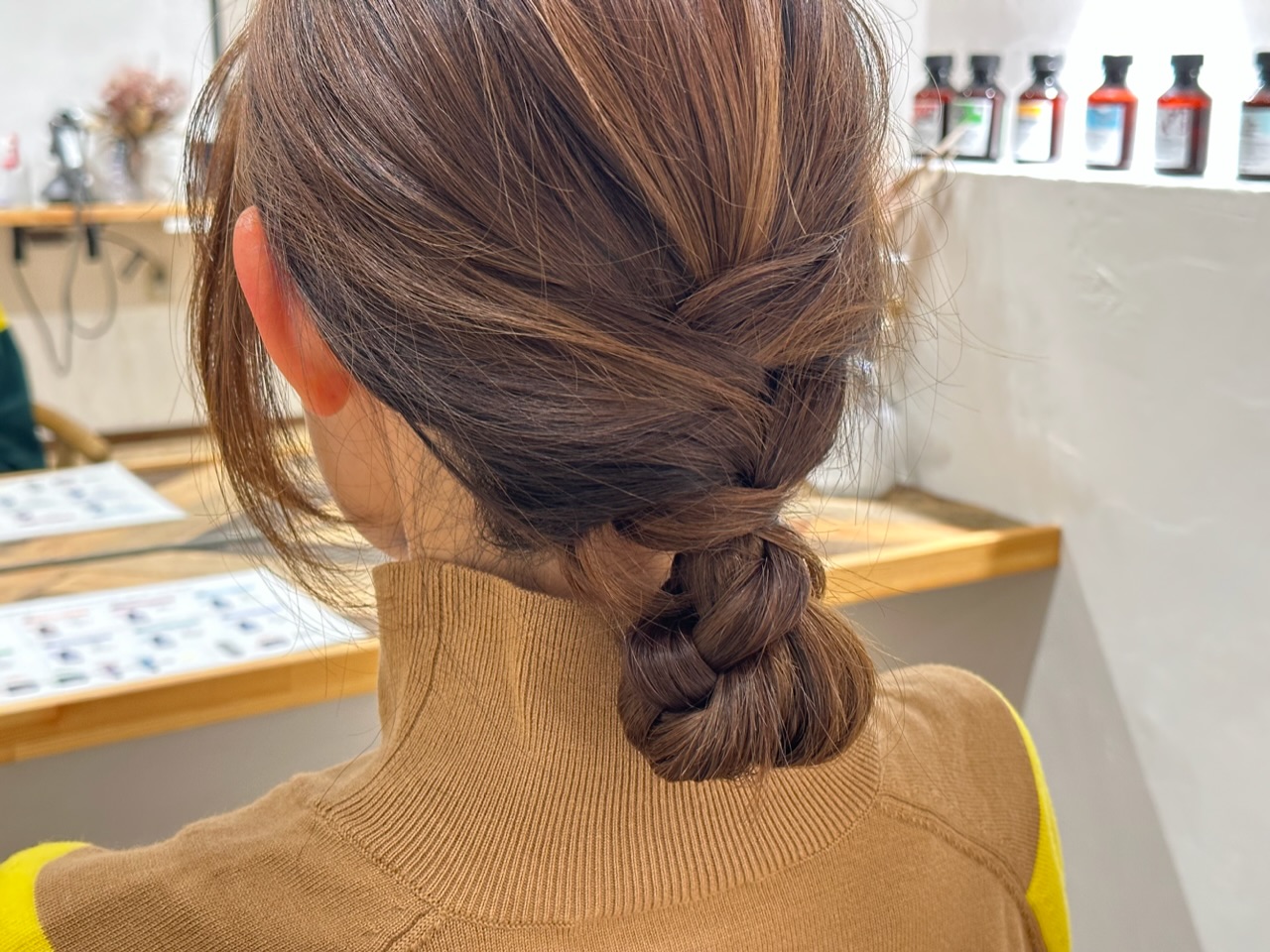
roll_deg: -0.1
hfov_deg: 39.7
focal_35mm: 48
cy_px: 476
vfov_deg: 30.3
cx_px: 635
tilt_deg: -12.3
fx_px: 1761
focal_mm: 6.86
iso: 250
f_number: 1.78
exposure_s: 1/40
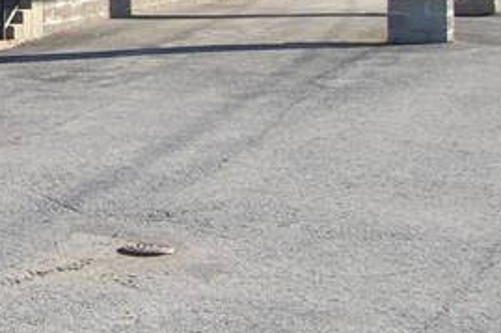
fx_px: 1516
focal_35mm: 109
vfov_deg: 12.0
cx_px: -426
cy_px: -158
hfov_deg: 15.8
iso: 250
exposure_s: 1/500
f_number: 5.6
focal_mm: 18
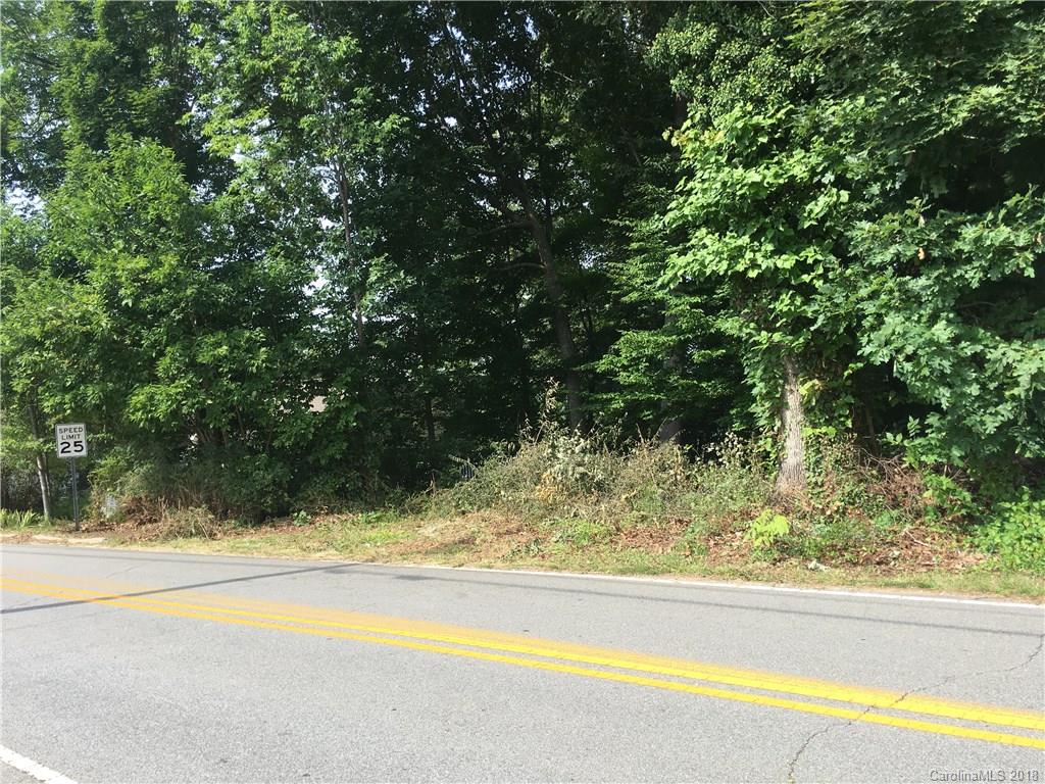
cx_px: 522
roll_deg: +3.2
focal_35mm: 29
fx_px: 875
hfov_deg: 61.7
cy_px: 392
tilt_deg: +1.8
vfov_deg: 48.2
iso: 25
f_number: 2.2
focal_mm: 4.15
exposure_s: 1/565
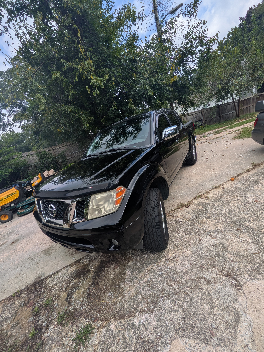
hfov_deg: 85.7
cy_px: 176
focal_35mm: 14
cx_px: 132
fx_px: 142
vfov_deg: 102.1
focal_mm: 1.85
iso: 53
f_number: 2.2
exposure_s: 1/1376
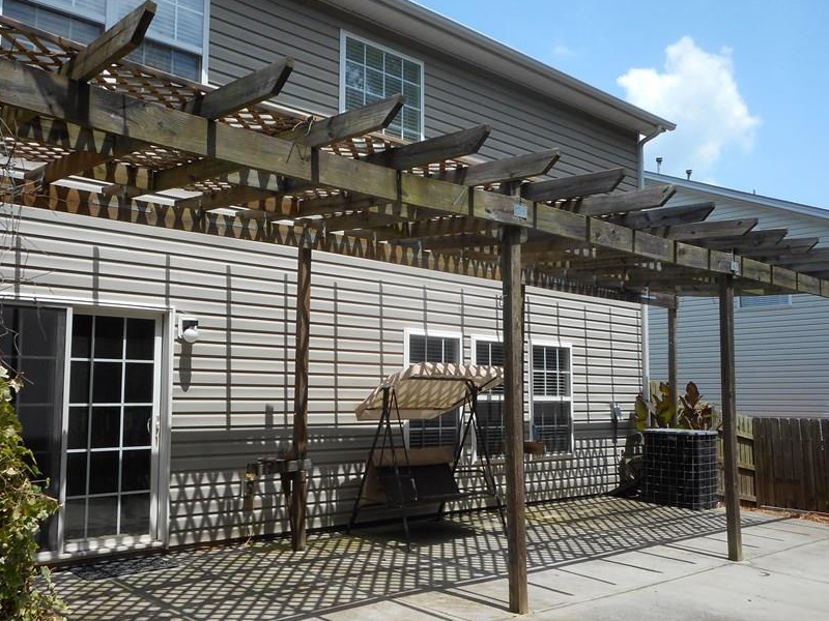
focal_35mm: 32
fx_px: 766
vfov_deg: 44.2
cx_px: 394
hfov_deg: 56.8
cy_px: 319
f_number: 3.7
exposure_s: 1/640
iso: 80
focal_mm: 4.5
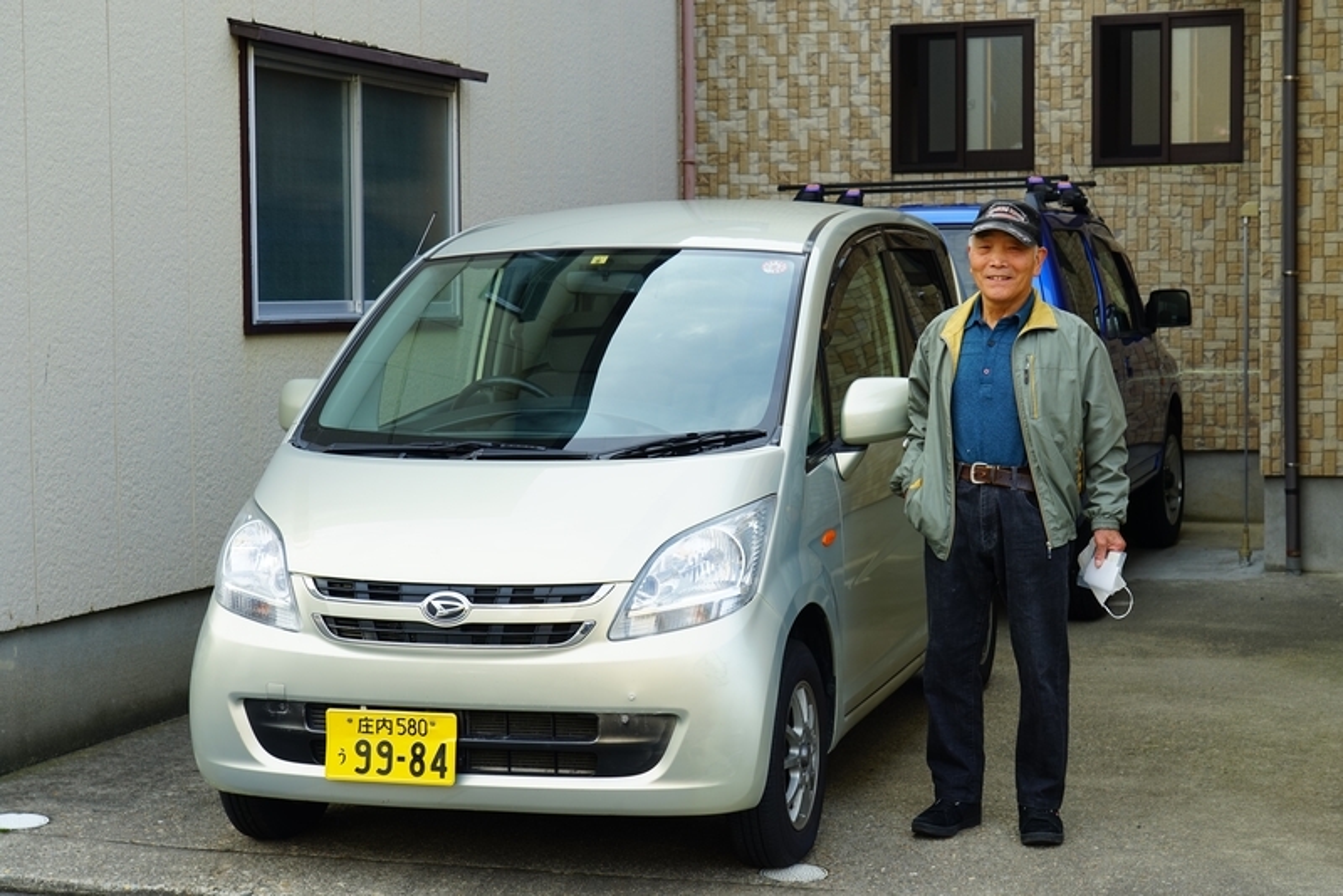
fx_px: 2202
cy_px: 448
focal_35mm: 59
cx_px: 672
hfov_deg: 33.9
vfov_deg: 23.0
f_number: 6.3
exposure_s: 1/80
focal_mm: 59
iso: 100
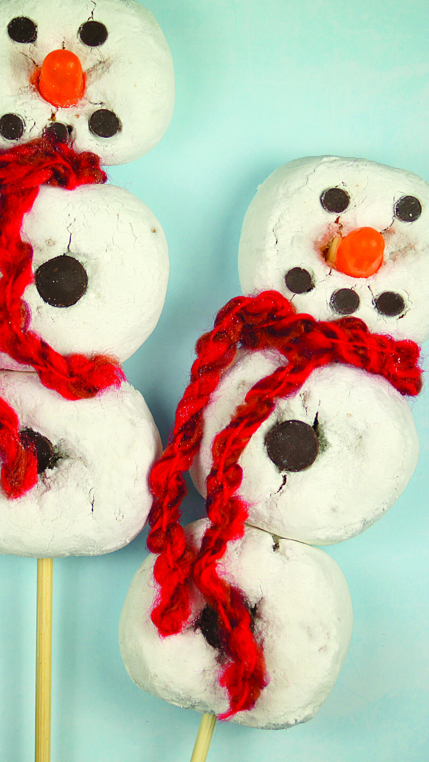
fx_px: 1618
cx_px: 80
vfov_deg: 26.5
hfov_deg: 15.0
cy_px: 360
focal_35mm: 80
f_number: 4
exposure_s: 1/500
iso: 100
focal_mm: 30
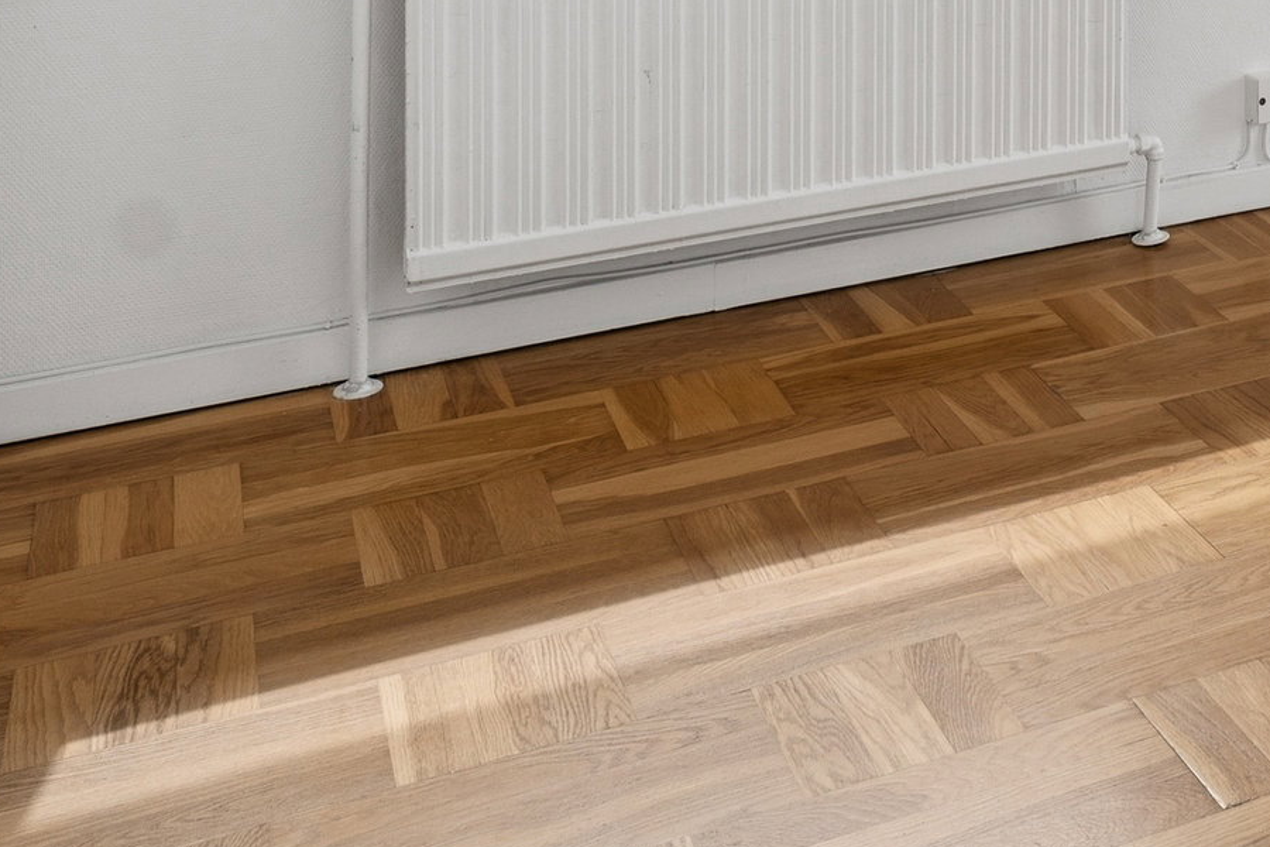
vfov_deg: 19.7
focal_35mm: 60
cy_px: -421
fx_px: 2117
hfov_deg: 30.2
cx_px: 1376
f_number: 10
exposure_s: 1/60
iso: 200
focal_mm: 12
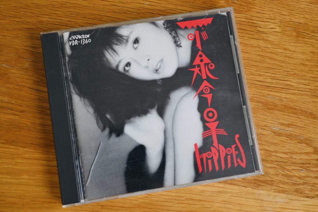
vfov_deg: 31.9
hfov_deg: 46.4
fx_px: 371
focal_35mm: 42
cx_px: 159
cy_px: 106
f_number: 2.8
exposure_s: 1/125
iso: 720
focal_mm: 28
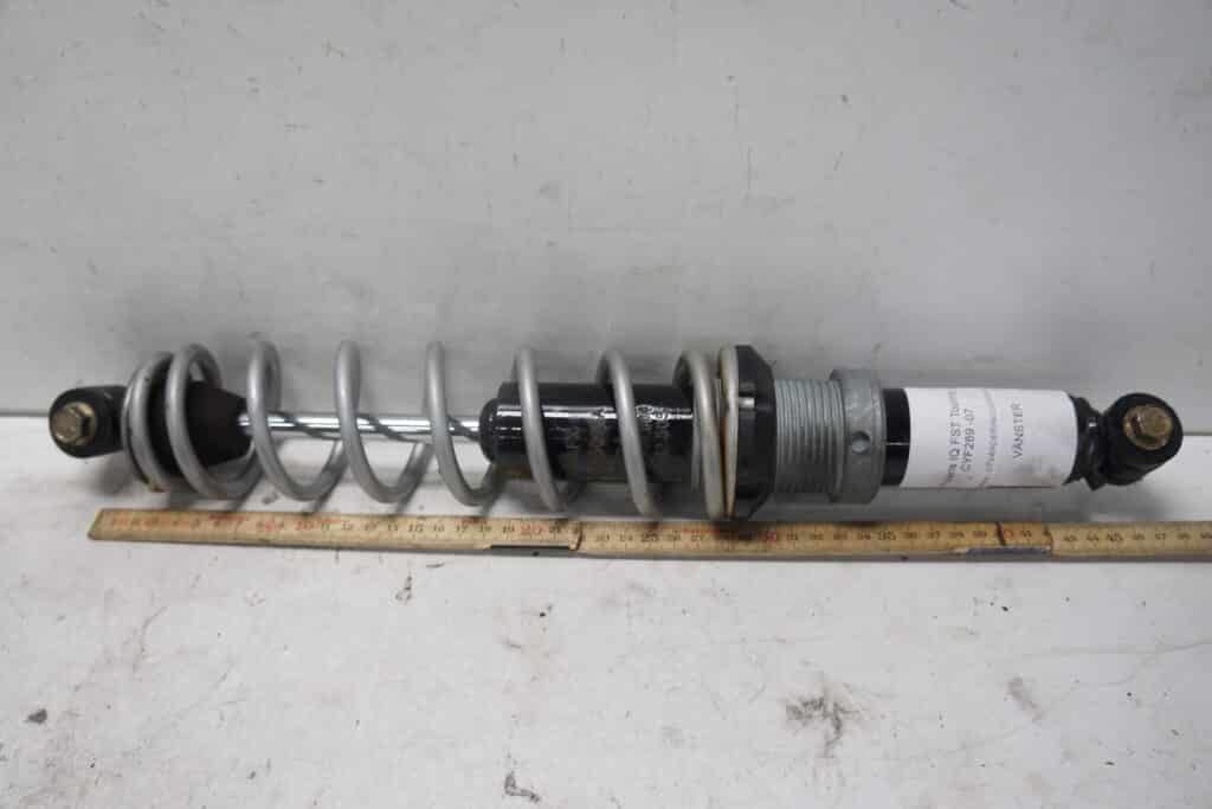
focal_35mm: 27
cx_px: 606
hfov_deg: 67.4
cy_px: 404
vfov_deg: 47.9
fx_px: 909
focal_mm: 18
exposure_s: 1/60
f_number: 4
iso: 160
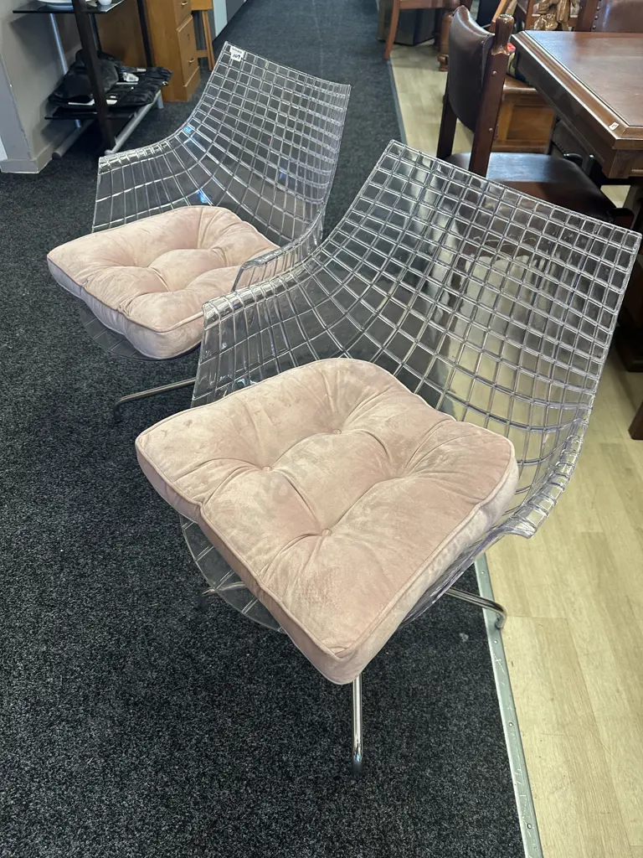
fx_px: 594
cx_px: 322
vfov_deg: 71.6
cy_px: 429
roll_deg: -3.6
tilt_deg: -43.5
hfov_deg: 56.8
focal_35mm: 24
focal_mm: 6.86
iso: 200
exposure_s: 1/100
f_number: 1.78
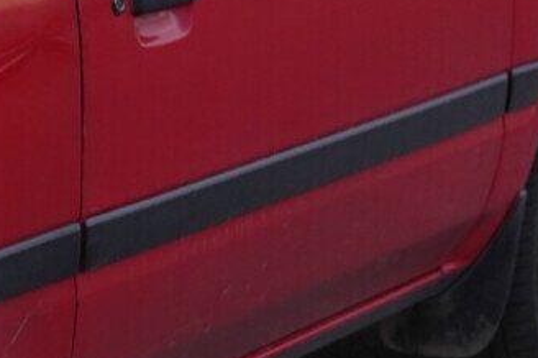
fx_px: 3732
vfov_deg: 5.5
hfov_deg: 7.9
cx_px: -522
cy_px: 97
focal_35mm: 250
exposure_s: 1/160
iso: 320
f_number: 4
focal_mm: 28
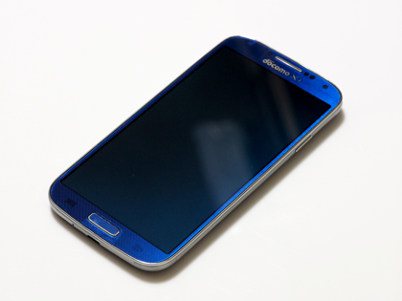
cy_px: 150
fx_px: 1394
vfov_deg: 12.3
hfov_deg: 16.4
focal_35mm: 120
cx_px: 201
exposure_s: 1/10
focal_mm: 60
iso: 1600
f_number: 6.3
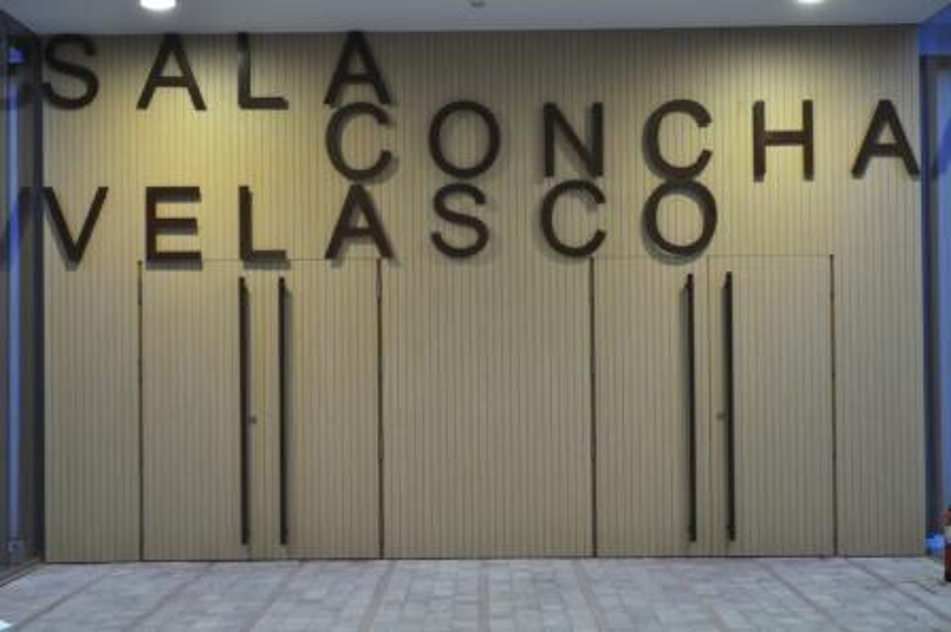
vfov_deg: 20.6
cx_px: 476
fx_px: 1742
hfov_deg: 30.5
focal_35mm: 66
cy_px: 316
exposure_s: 1/50
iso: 800
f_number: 5.3
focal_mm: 44
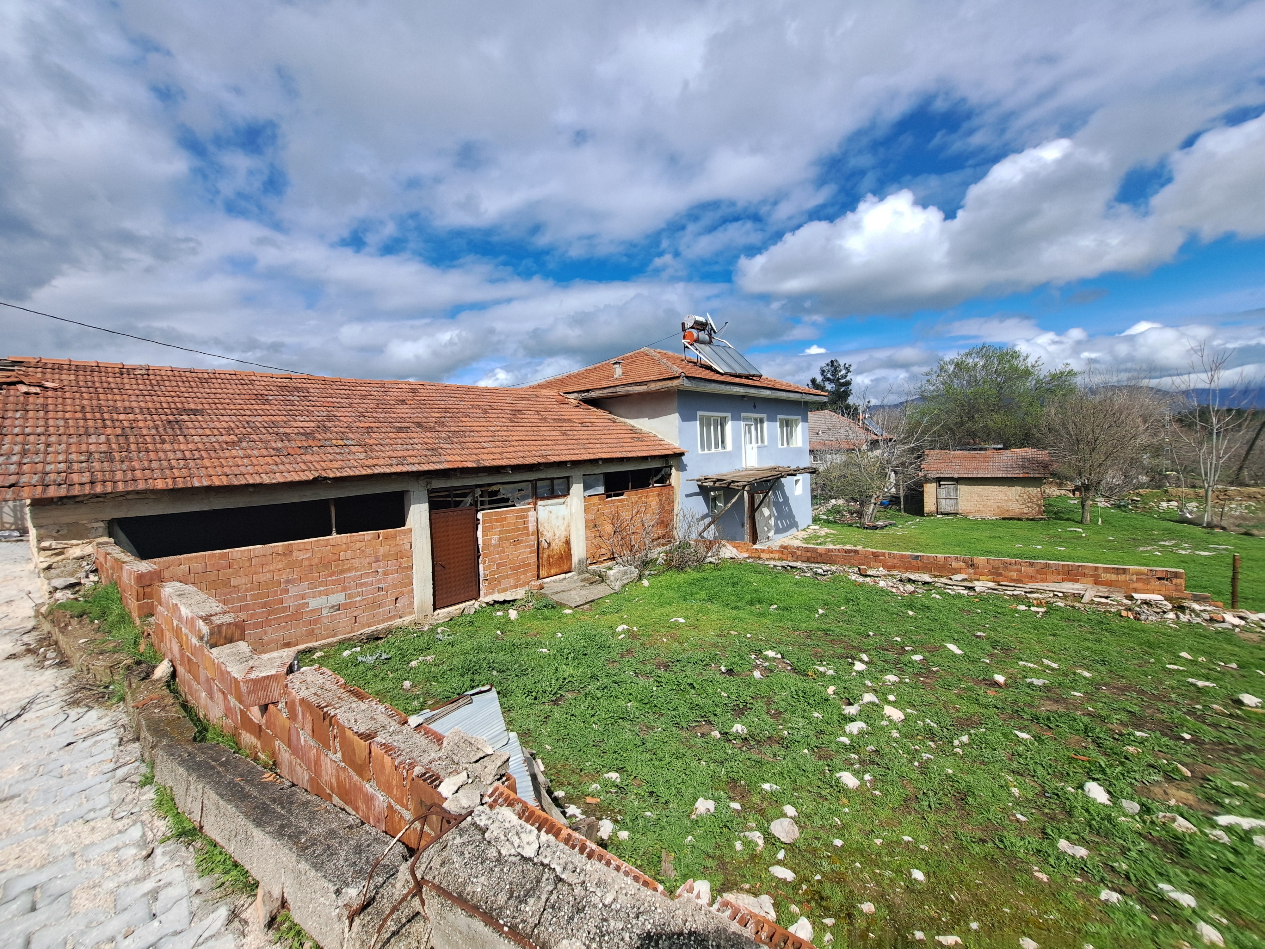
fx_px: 475
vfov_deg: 89.9
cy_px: 474
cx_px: 632
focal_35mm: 13
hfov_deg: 106.2
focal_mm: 1.74
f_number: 2.2
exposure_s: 1/1776
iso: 50
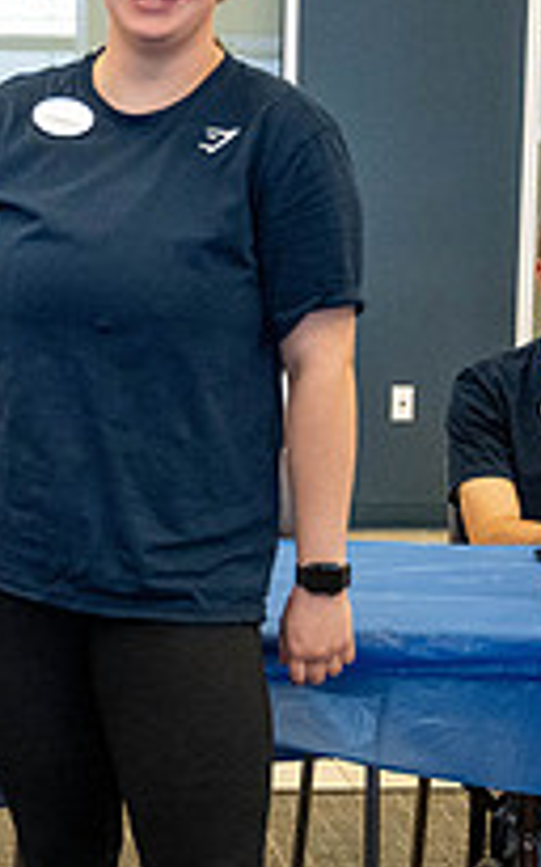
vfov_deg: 18.6
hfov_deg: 11.5
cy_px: 543
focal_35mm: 112
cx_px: -76
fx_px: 2644
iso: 2000
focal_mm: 38
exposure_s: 1/200
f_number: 4
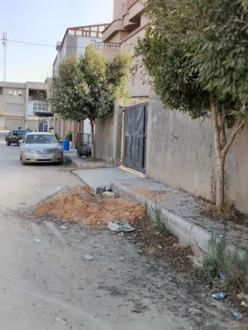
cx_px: 124
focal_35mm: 48
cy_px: 165
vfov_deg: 39.7
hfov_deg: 30.3
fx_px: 459
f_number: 1.75
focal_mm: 5.25
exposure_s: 1/100
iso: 106
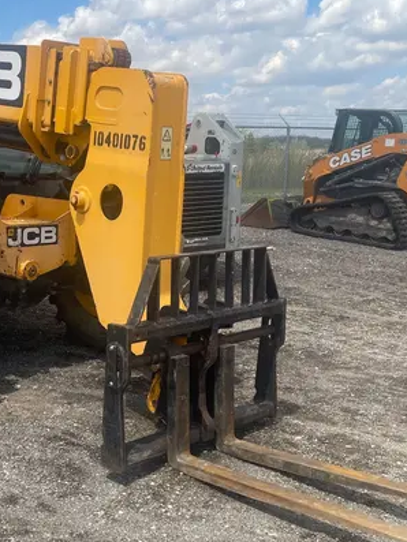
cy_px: 311
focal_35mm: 48
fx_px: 752
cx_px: 55
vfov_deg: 39.6
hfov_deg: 29.3
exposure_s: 1/3610
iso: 32
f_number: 1.6
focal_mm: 4.2
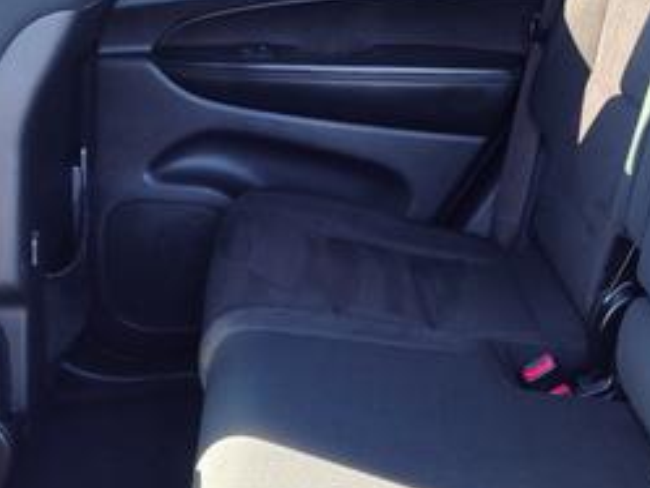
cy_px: 154
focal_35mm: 59
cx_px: 519
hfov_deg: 31.8
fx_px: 1108
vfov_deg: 24.7
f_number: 1.88
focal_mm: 5.56
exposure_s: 1/120
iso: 284
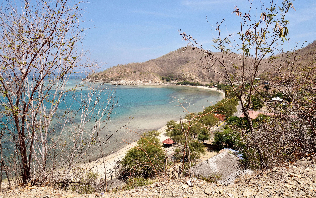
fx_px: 215
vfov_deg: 49.3
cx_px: 160
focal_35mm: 25
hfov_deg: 72.5
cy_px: 98
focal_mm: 24
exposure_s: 1/500
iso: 280
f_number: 11
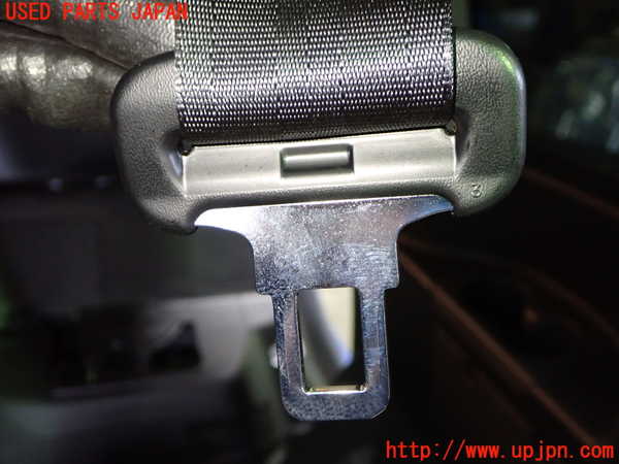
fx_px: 680
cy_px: 232
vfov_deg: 37.7
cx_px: 310
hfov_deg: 49.0
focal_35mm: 38
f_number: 2.7
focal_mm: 6.83
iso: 800
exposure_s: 1/30
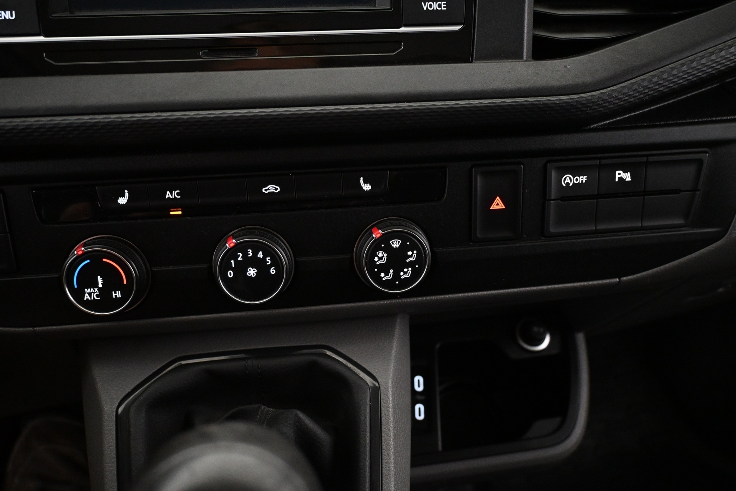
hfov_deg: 65.9
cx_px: 368
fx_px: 567
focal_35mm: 28
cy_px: 246
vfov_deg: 46.8
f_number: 3.8
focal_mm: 18.5
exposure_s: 1/40
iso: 4000
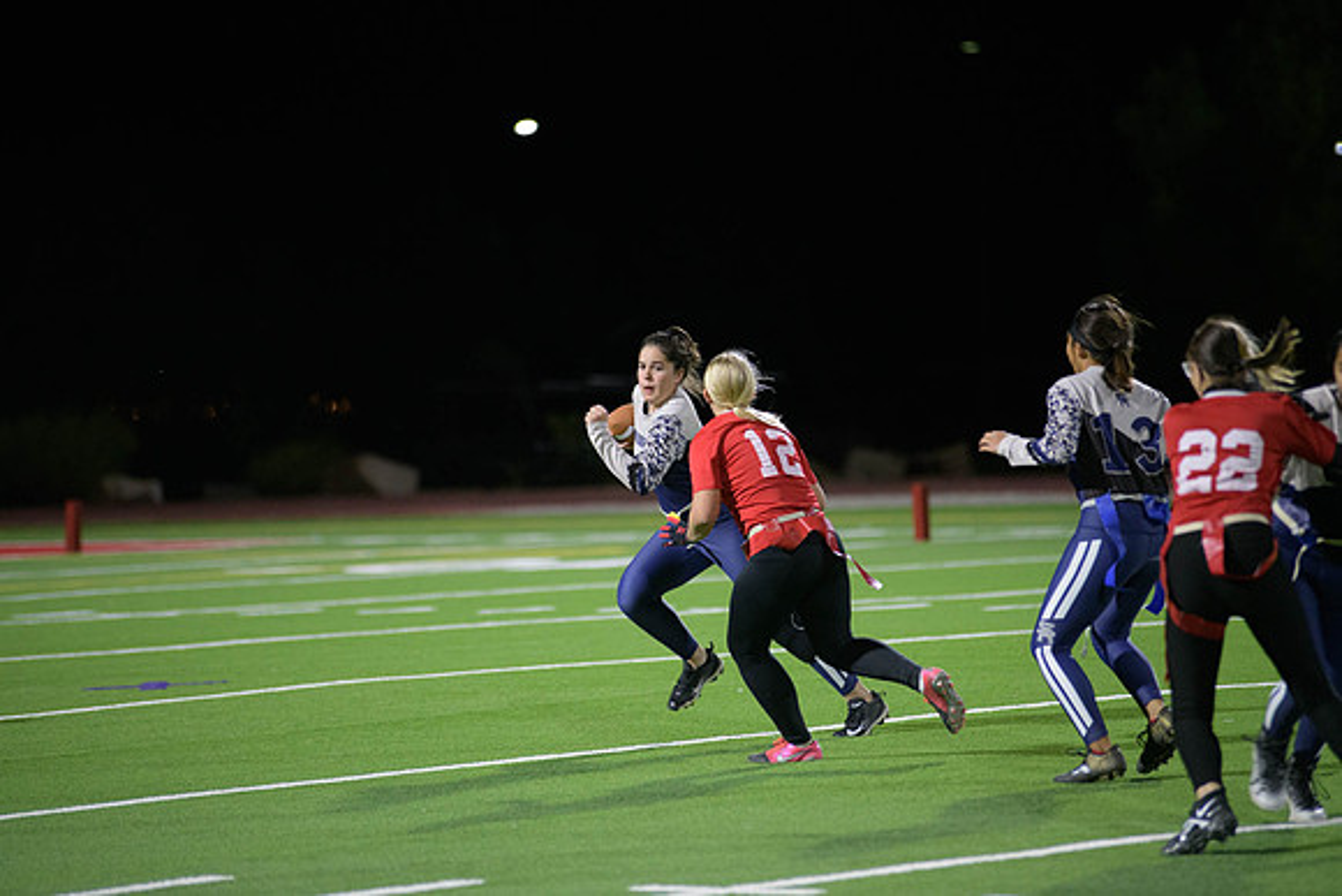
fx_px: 7457
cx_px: 671
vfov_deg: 6.9
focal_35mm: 200
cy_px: 448
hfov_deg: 10.3
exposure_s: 1/640
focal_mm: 200
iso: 4000
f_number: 2.8
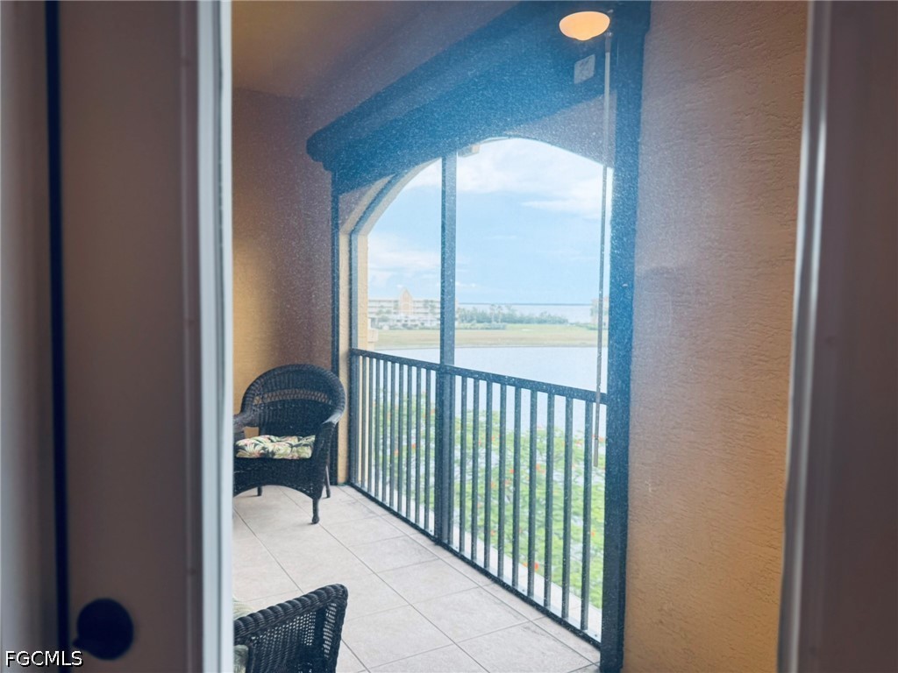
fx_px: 623
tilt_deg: -3.6
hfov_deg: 71.6
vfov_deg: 56.8
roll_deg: -0.5
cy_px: 336
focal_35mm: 24
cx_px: 449
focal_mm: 6.76
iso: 80
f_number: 1.78
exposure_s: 1/285
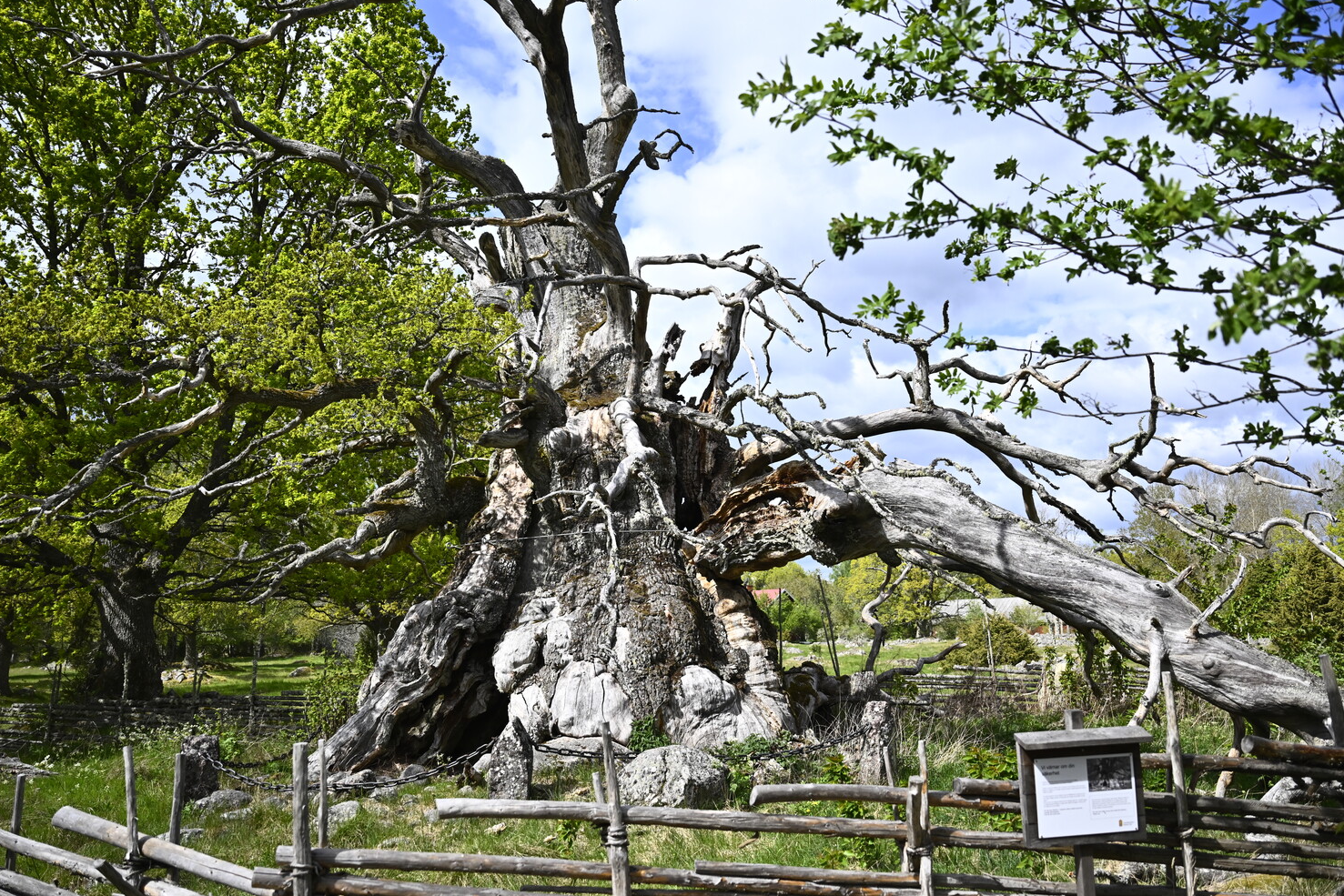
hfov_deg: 69.4
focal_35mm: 26
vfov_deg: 49.5
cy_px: 480
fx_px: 971
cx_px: 689
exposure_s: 1/10000
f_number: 2.8
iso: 640
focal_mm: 24
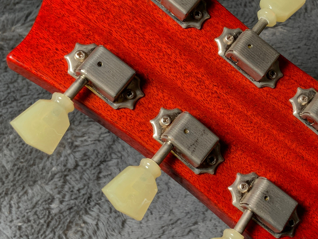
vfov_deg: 24.8
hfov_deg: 32.4
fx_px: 542
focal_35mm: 59
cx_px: 215
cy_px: 102
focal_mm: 3
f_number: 1.8
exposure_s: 1/104
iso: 32
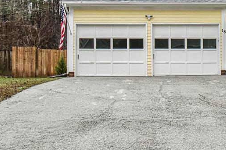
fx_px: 345
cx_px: 226
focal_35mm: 55
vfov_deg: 24.1
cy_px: 24
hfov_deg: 33.2
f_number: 13
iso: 4000
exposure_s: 1/160
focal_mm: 27
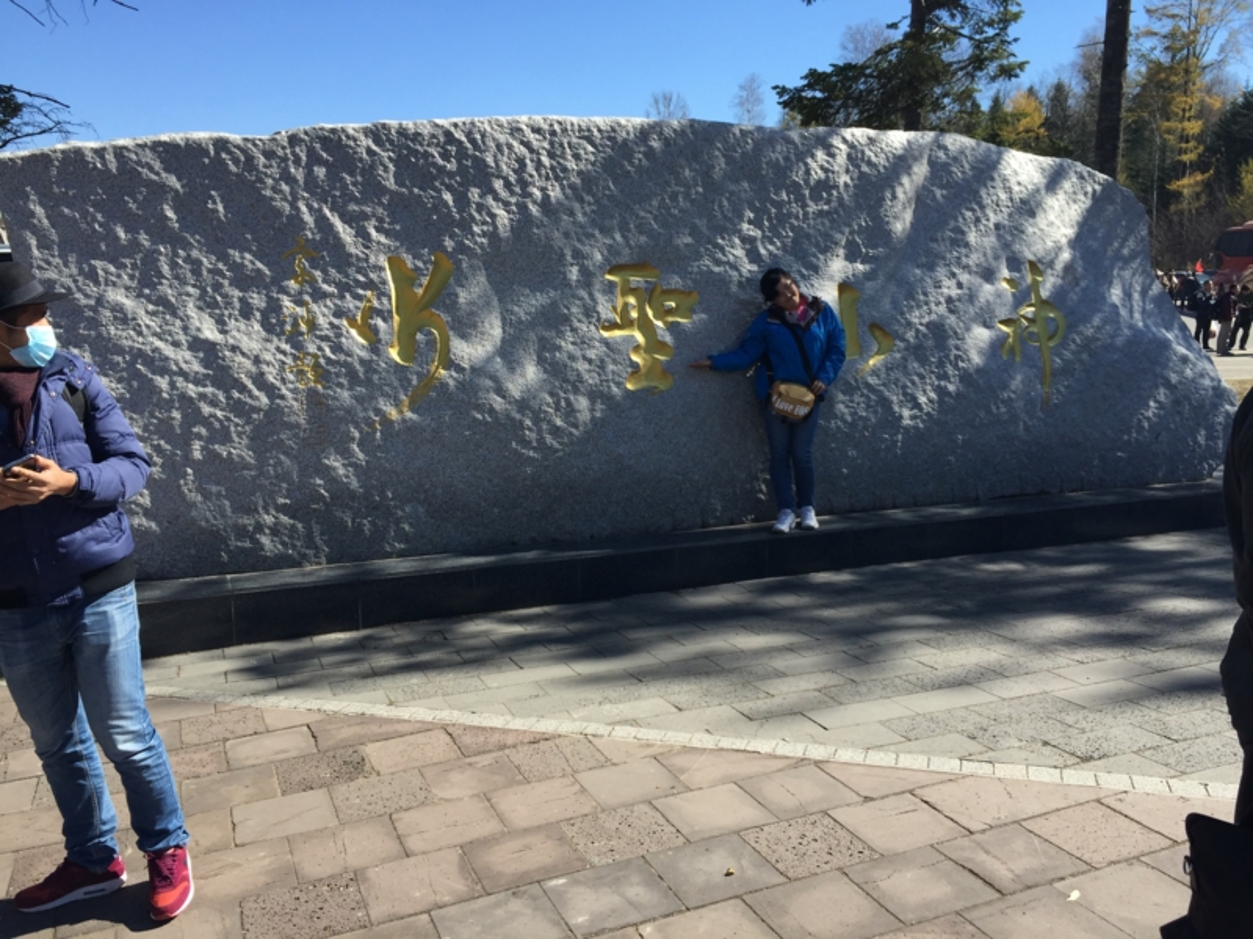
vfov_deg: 48.2
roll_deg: -1.4
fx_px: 1050
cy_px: 470
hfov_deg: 61.7
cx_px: 626
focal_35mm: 29
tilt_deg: -13.1
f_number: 2.2
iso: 32
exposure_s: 1/1199
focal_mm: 4.15
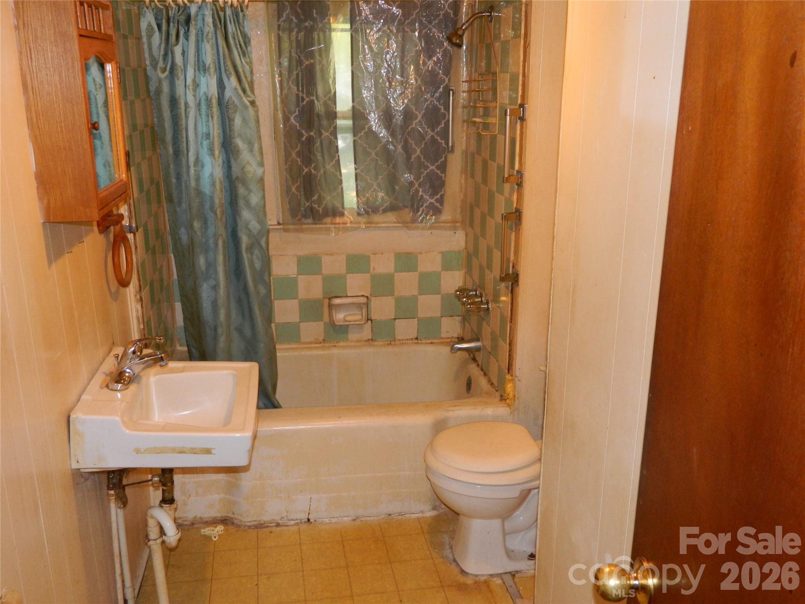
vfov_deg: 45.4
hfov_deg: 58.4
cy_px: 302
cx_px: 402
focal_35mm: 31
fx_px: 721
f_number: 3.2
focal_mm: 5.6
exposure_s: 1/40
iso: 200
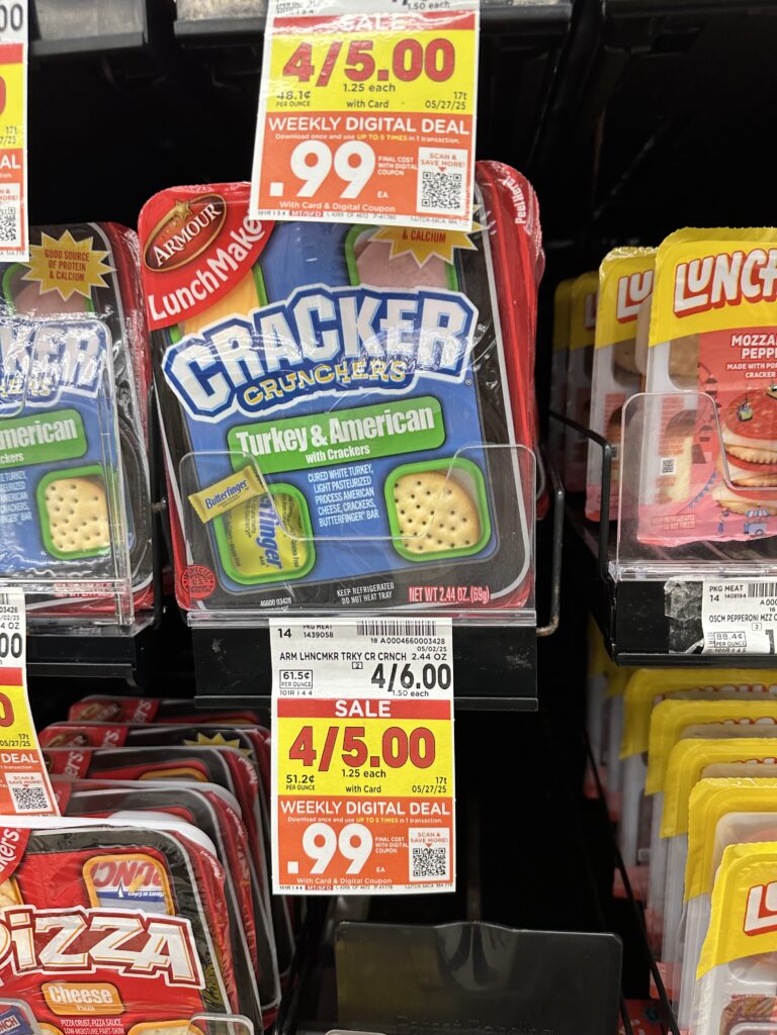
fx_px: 718
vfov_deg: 71.6
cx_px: 388
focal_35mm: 24
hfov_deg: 56.8
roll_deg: +0.2
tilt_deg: -10.5
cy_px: 518
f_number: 1.78
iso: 160
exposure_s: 1/121
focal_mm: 6.86
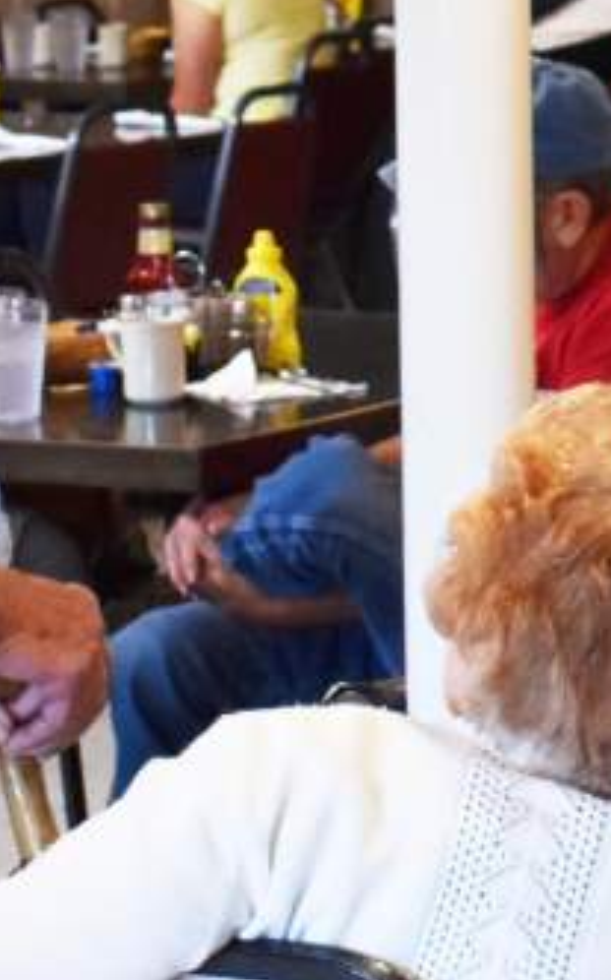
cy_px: 310
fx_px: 5178
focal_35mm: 194
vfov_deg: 10.8
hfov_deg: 6.5
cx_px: 1337
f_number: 4
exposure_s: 1/160
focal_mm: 26
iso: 800
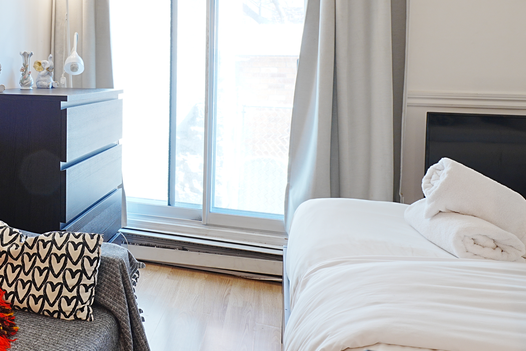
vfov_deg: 37.8
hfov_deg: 48.2
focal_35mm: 34
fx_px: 497
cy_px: 86
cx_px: 26
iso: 100
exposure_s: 1/2
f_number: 8
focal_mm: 11
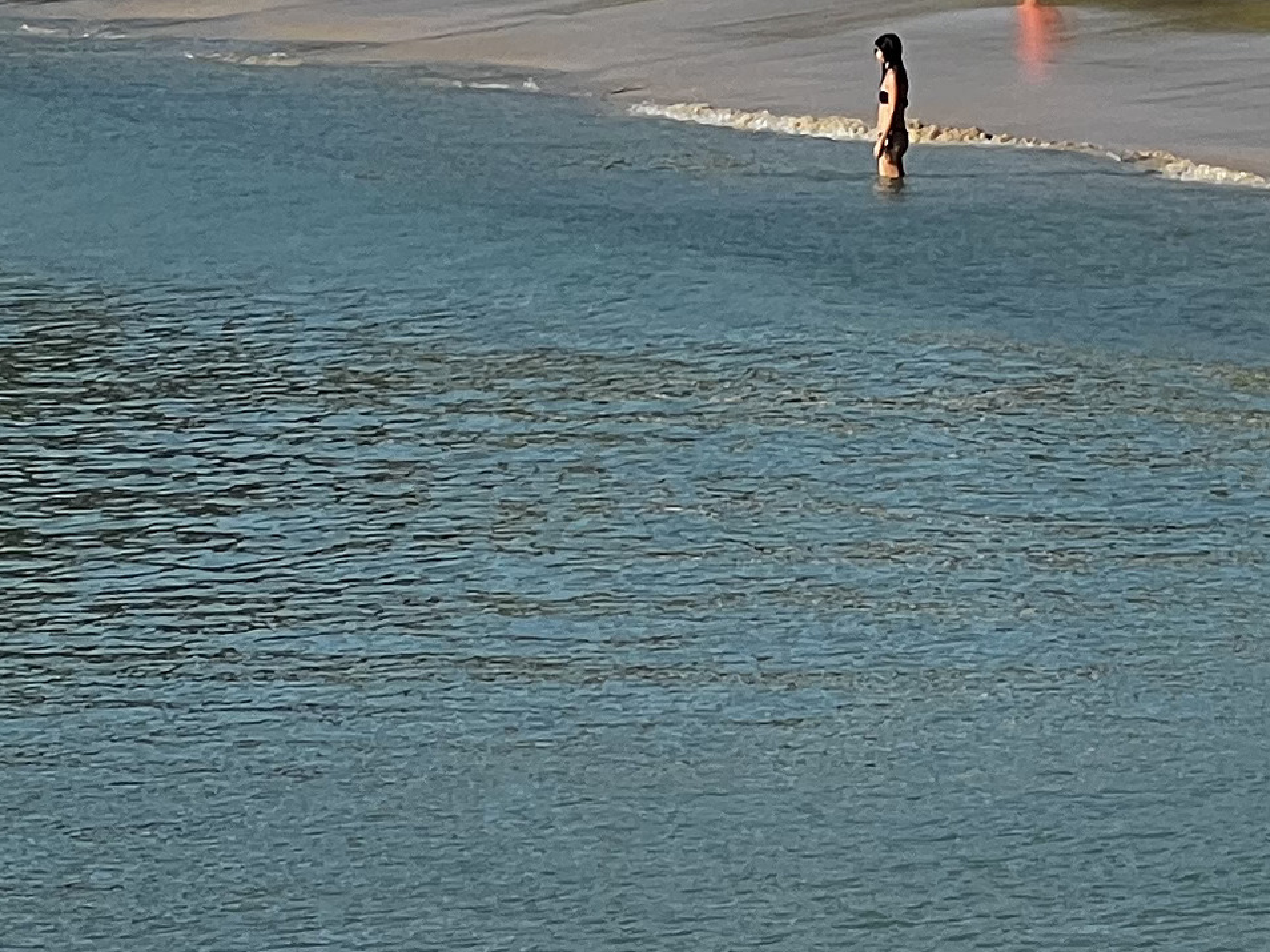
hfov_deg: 6.1
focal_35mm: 323
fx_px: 11847
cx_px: 1910
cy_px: -549
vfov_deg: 4.6
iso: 32
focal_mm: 9
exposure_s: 1/713
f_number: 2.8
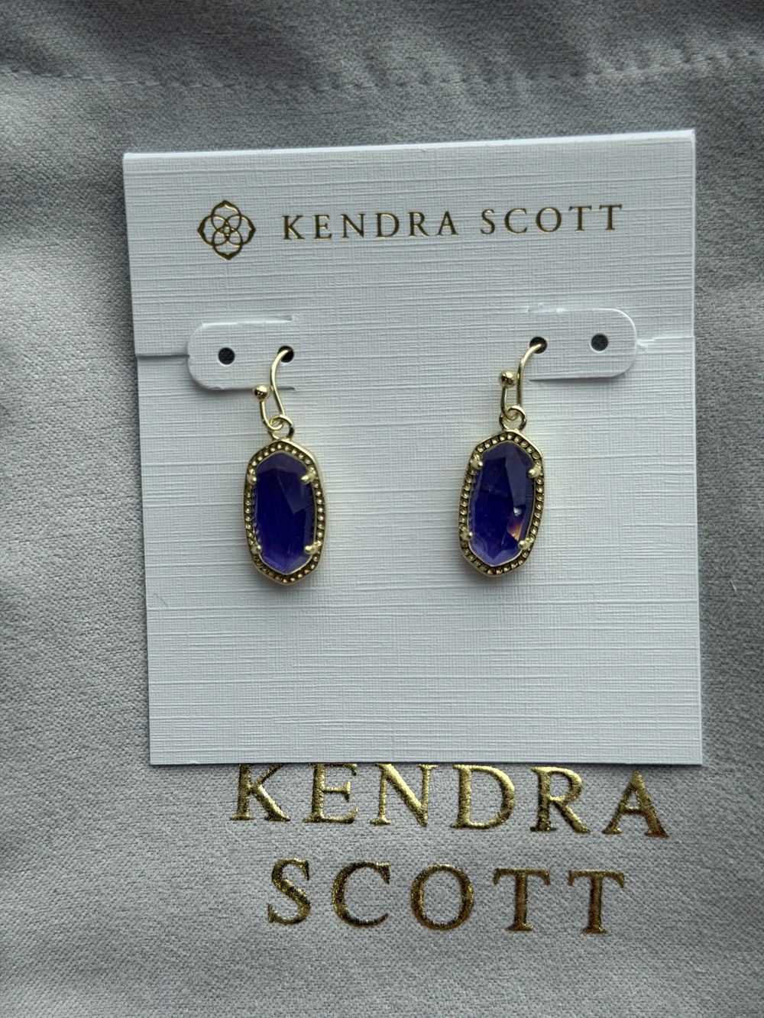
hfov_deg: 30.3
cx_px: 382
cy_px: 509
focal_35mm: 48
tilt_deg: -83.0
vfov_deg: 39.7
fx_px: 1412
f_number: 1.78
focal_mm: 6.76
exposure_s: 1/513
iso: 64
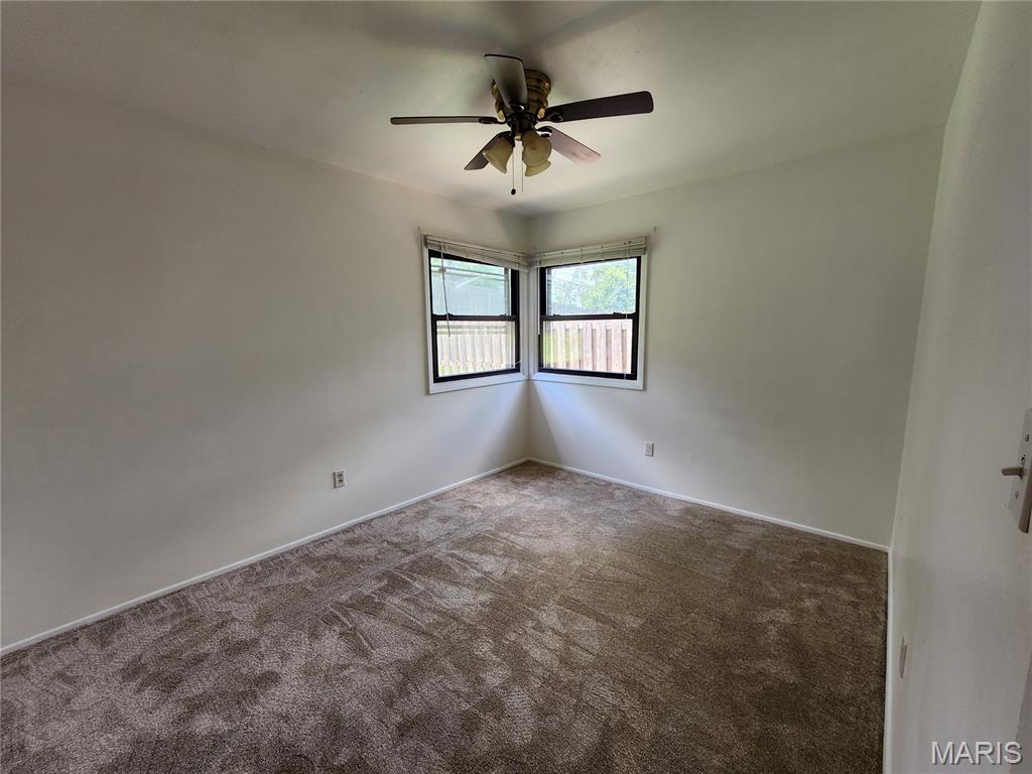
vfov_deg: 89.9
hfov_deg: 106.2
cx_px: 516
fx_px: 388
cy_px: 387
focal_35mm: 13
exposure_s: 1/60
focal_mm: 2.2
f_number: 2.2
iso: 64
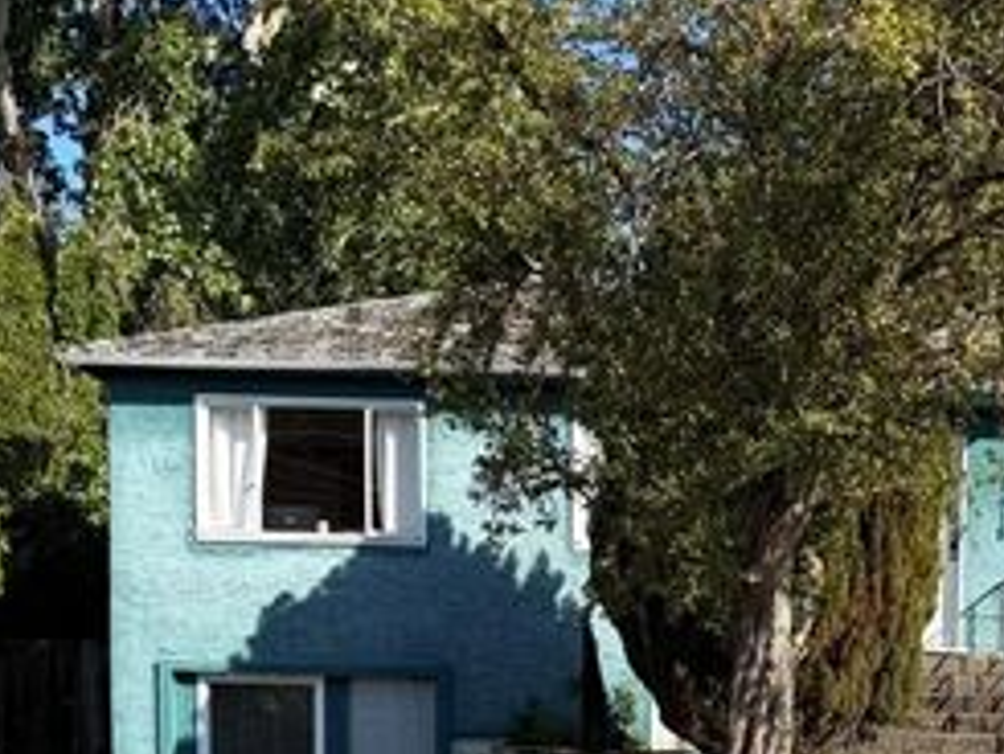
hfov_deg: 27.5
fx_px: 1973
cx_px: 897
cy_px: 902
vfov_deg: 20.3
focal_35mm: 68
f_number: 1.6
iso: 50
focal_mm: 5.96
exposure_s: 1/2141
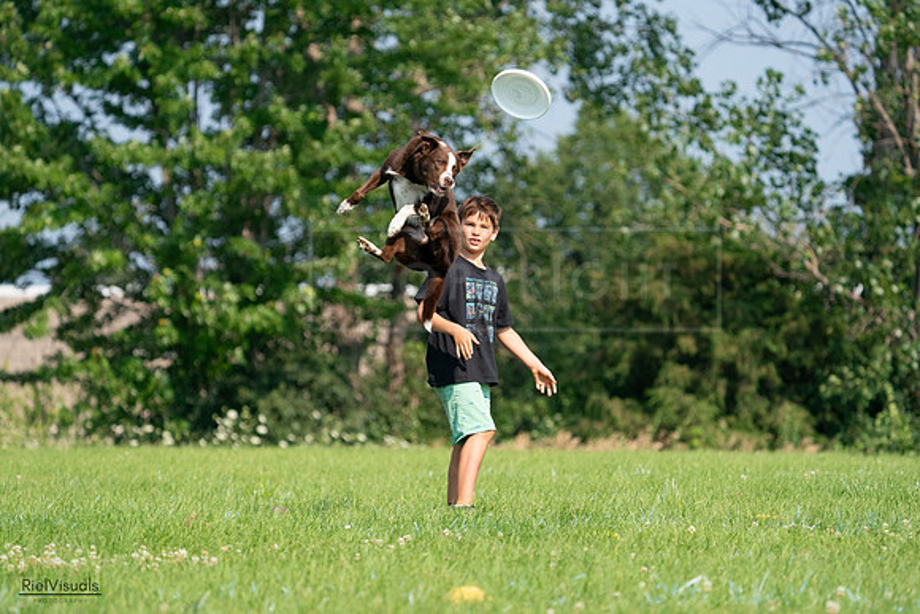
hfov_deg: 8.2
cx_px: 460
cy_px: 307
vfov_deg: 5.5
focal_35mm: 252
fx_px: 6441
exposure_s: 1/4000
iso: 1600
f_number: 6.3
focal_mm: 252
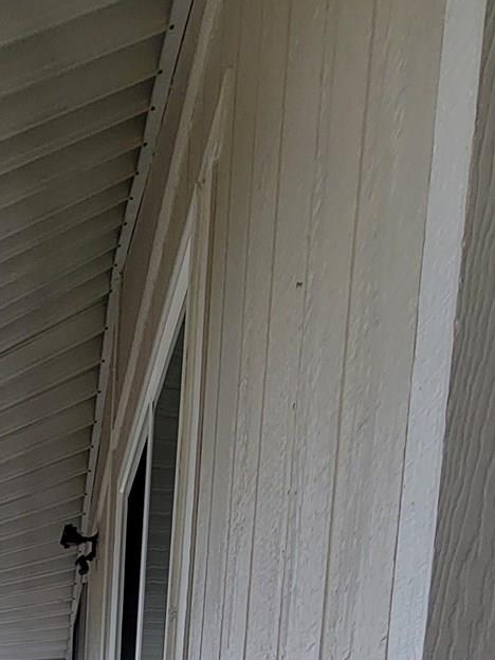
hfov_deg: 26.8
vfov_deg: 27.1
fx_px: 915
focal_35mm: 48
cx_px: -102
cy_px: 1001
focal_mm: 2.2
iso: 50
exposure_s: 1/907
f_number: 2.2
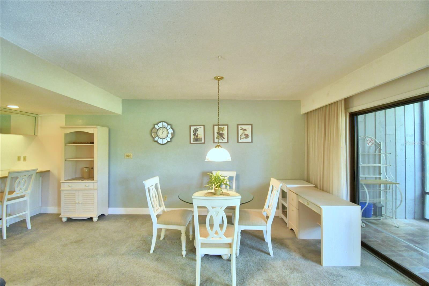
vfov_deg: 77.3
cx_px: 214
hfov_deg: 100.4
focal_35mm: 15
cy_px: 143
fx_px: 179
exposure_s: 1/30
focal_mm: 10
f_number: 4.5
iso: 720
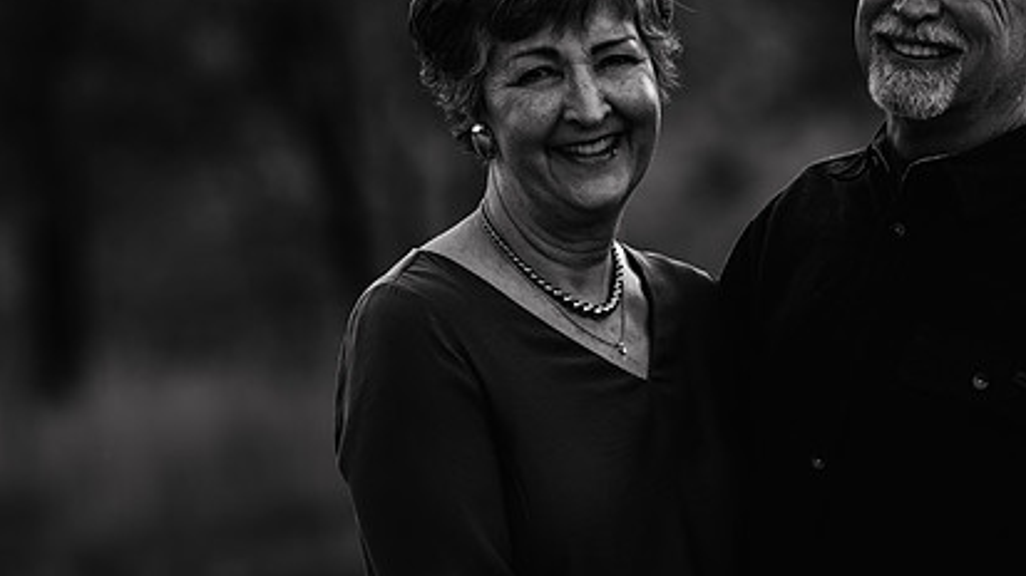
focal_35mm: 331
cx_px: 477
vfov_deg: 3.7
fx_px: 9002
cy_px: 324
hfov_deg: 6.5
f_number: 4
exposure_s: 1/160
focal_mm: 200
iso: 160
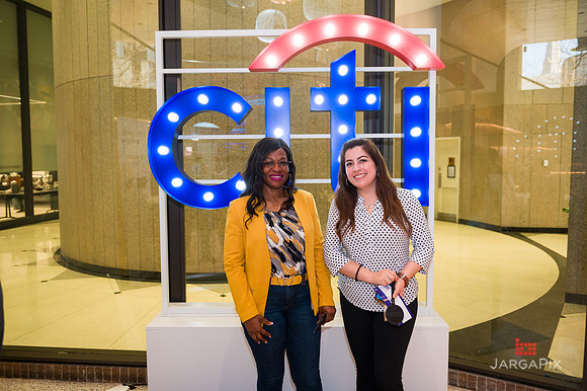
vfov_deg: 42.3
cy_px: 196
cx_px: 294
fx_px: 505
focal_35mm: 31
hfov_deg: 60.3
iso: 1600
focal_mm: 31
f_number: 4
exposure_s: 1/200
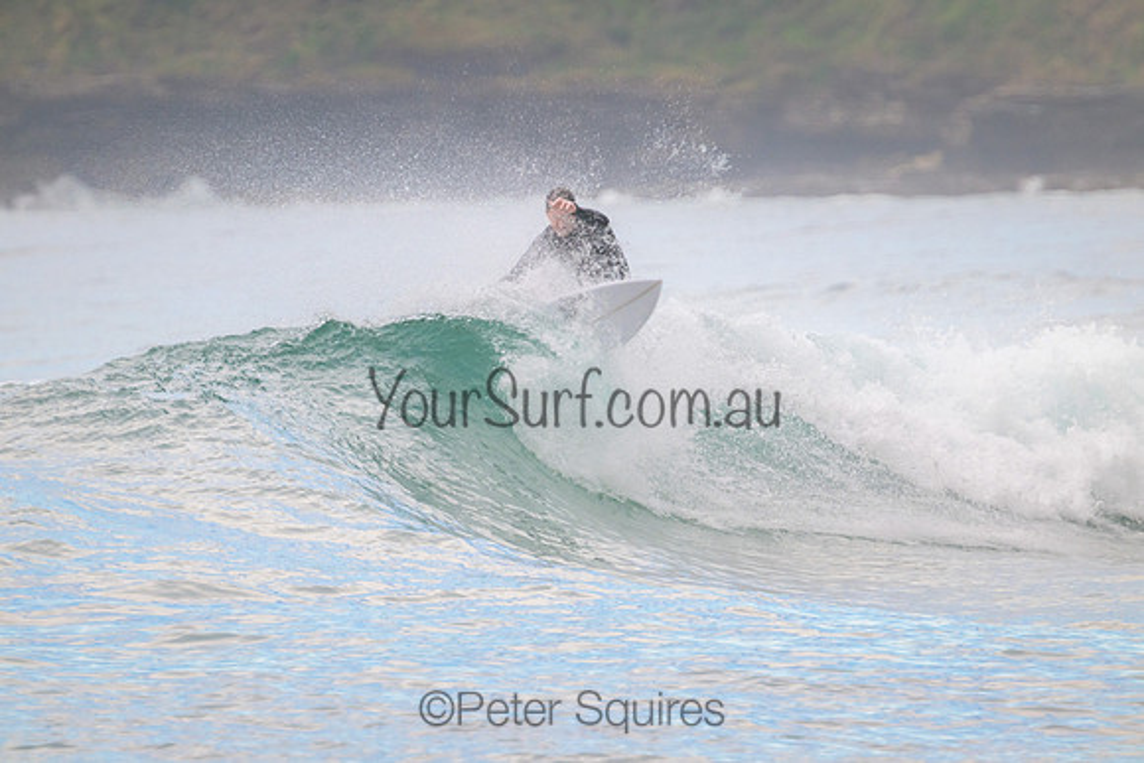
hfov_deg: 2.6
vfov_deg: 1.7
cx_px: 572
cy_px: 382
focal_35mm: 800
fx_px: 25427
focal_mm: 800
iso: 1600
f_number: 11
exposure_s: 1/320
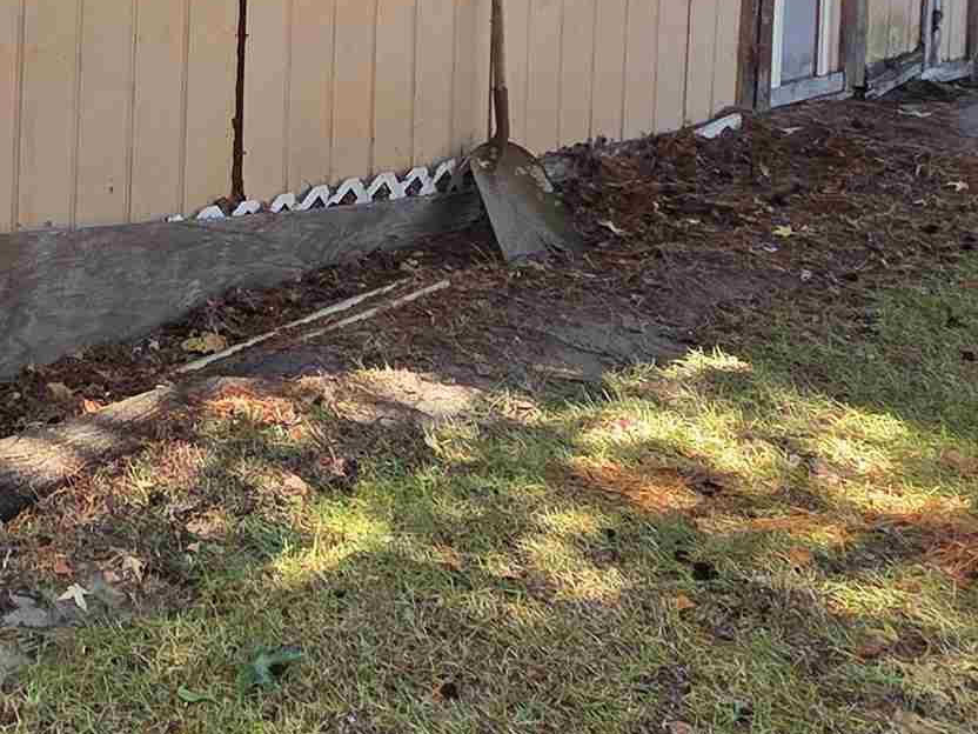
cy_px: -107
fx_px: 1356
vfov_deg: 27.3
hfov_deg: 32.8
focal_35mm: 48
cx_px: -188
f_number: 2.2
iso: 50
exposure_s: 1/323
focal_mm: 2.2
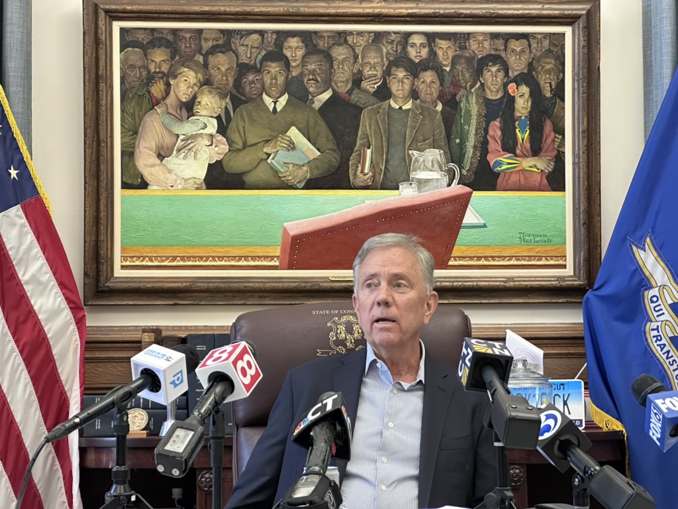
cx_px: 339
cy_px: 254
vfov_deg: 19.1
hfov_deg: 25.3
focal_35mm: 77
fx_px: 1508
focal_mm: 9
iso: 500
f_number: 2.8
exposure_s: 1/60
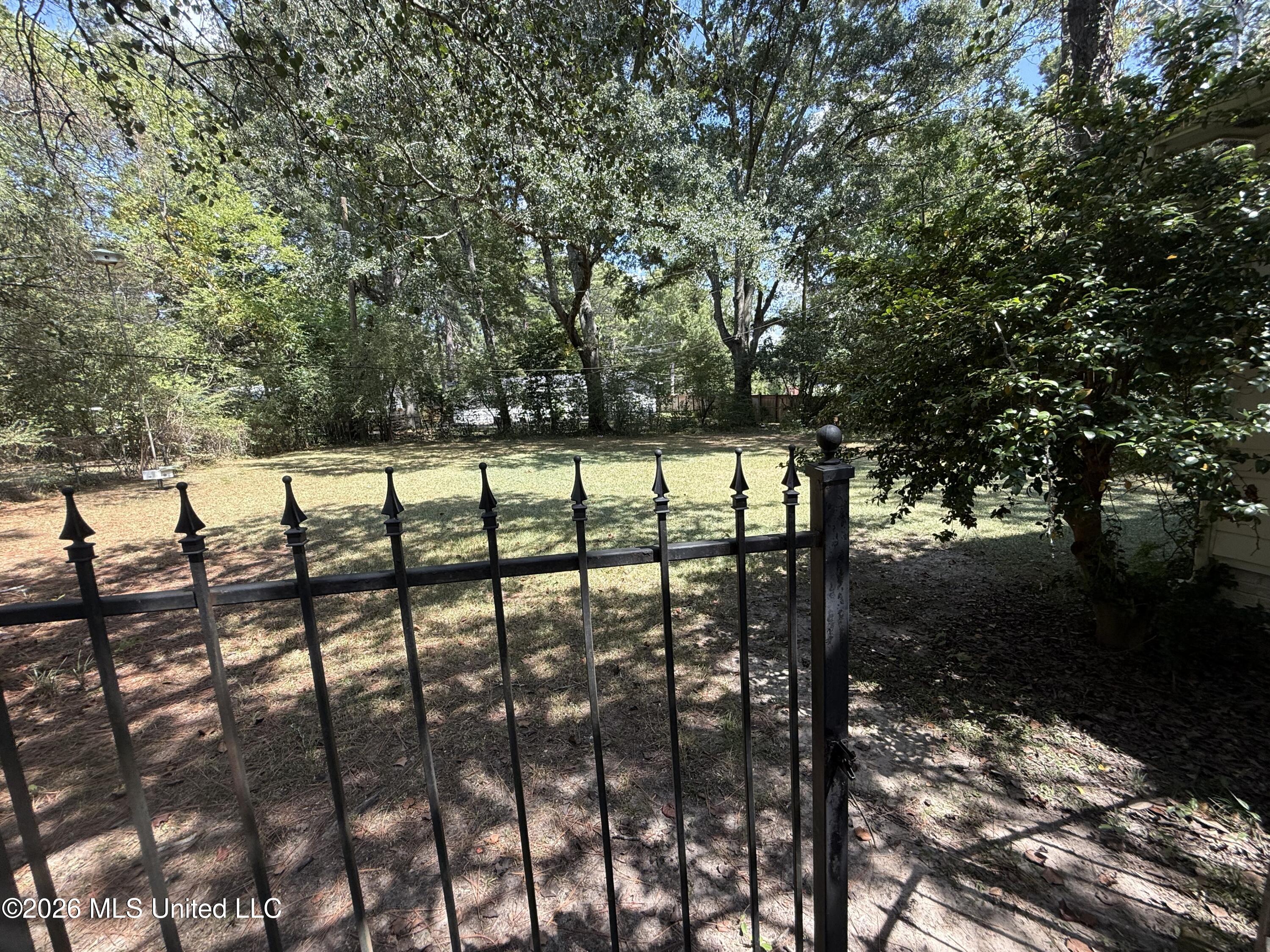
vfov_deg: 85.7
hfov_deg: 102.1
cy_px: 476
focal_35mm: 14
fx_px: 514
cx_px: 635
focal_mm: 2.22
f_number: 2.2
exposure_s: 1/315
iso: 50
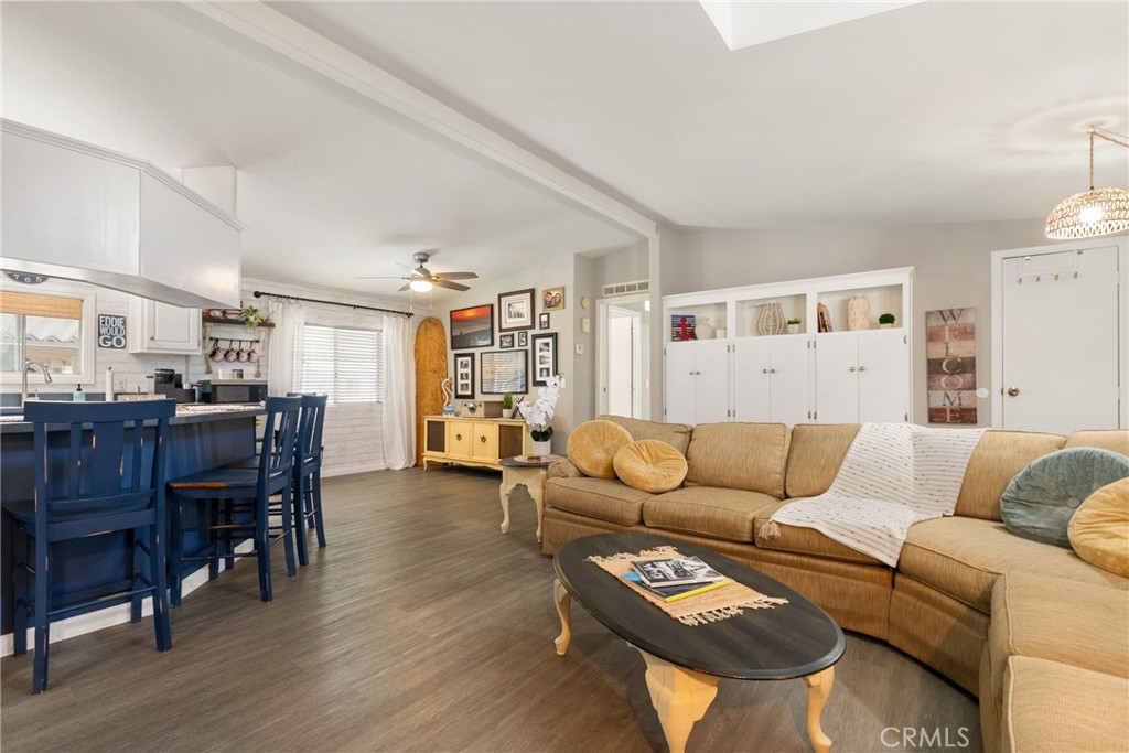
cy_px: 376
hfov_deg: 96.7
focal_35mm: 16
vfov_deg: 73.8
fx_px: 502
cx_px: 564
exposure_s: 1/1.25
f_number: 9
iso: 320
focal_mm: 16
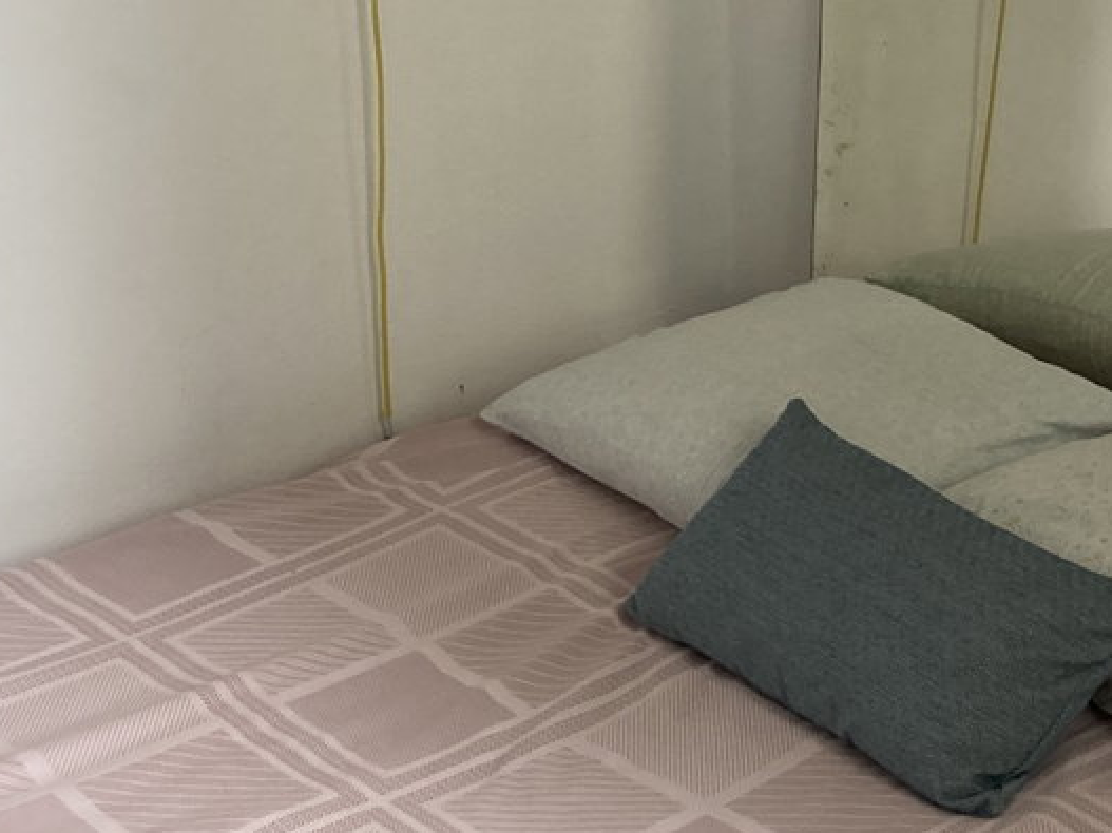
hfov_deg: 23.0
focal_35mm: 85
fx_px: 2730
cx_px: 483
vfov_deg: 16.5
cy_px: -219
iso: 100
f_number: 1.8
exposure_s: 1/60
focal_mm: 3.99
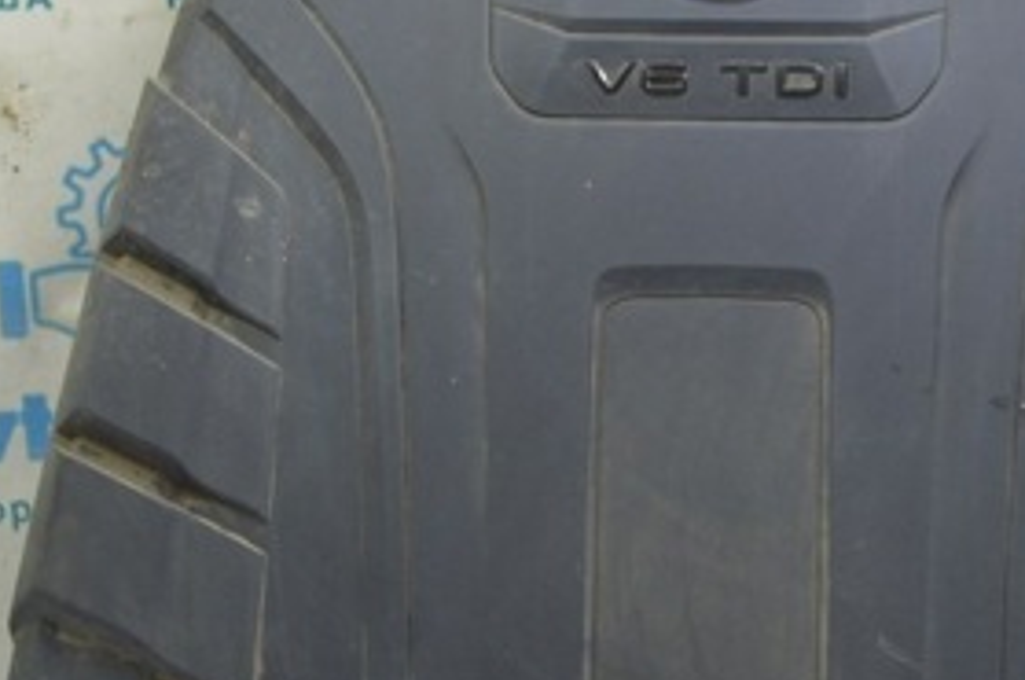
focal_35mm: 79
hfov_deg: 25.5
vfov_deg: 17.1
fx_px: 2250
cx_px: 724
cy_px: 513
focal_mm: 23
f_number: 5.6
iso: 400
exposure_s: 1/20
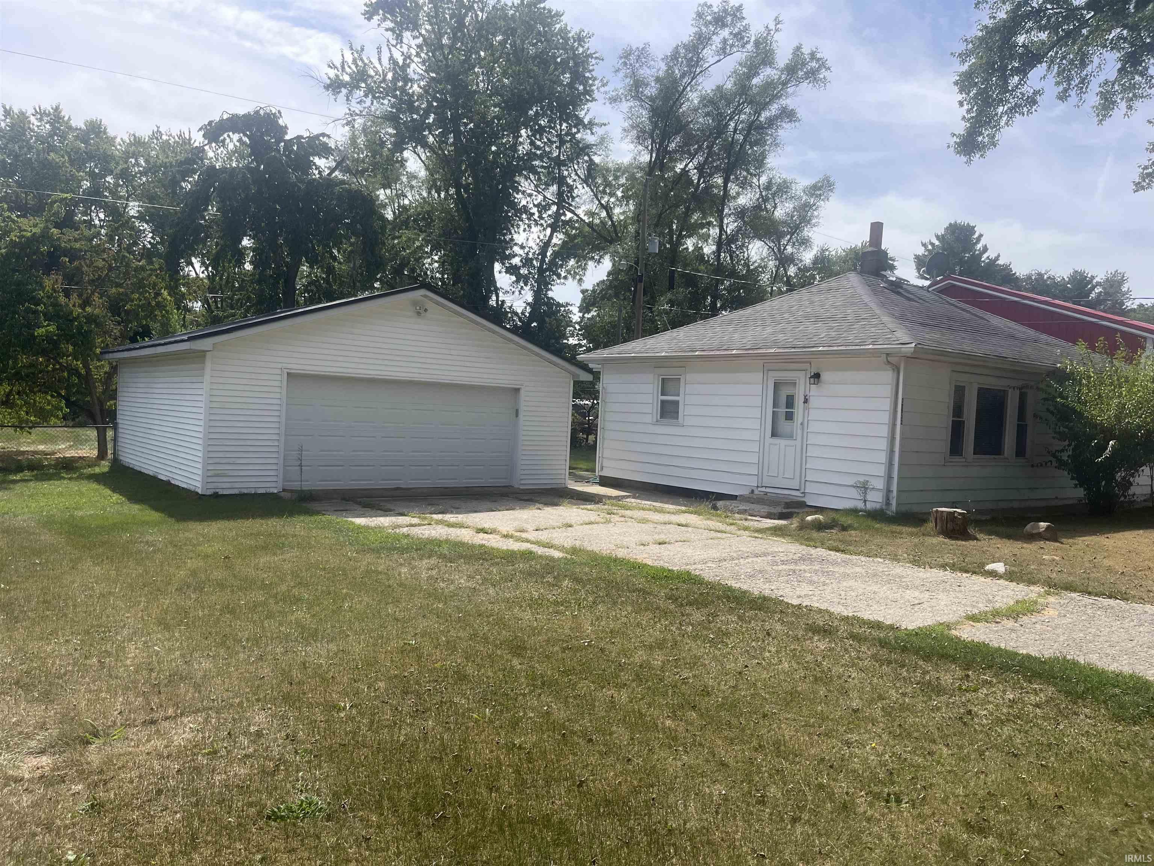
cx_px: 577
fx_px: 867
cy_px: 433
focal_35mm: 26
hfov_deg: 67.3
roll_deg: -2.7
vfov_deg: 53.1
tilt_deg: -1.9
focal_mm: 5.1
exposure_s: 1/2755
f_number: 1.6
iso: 50
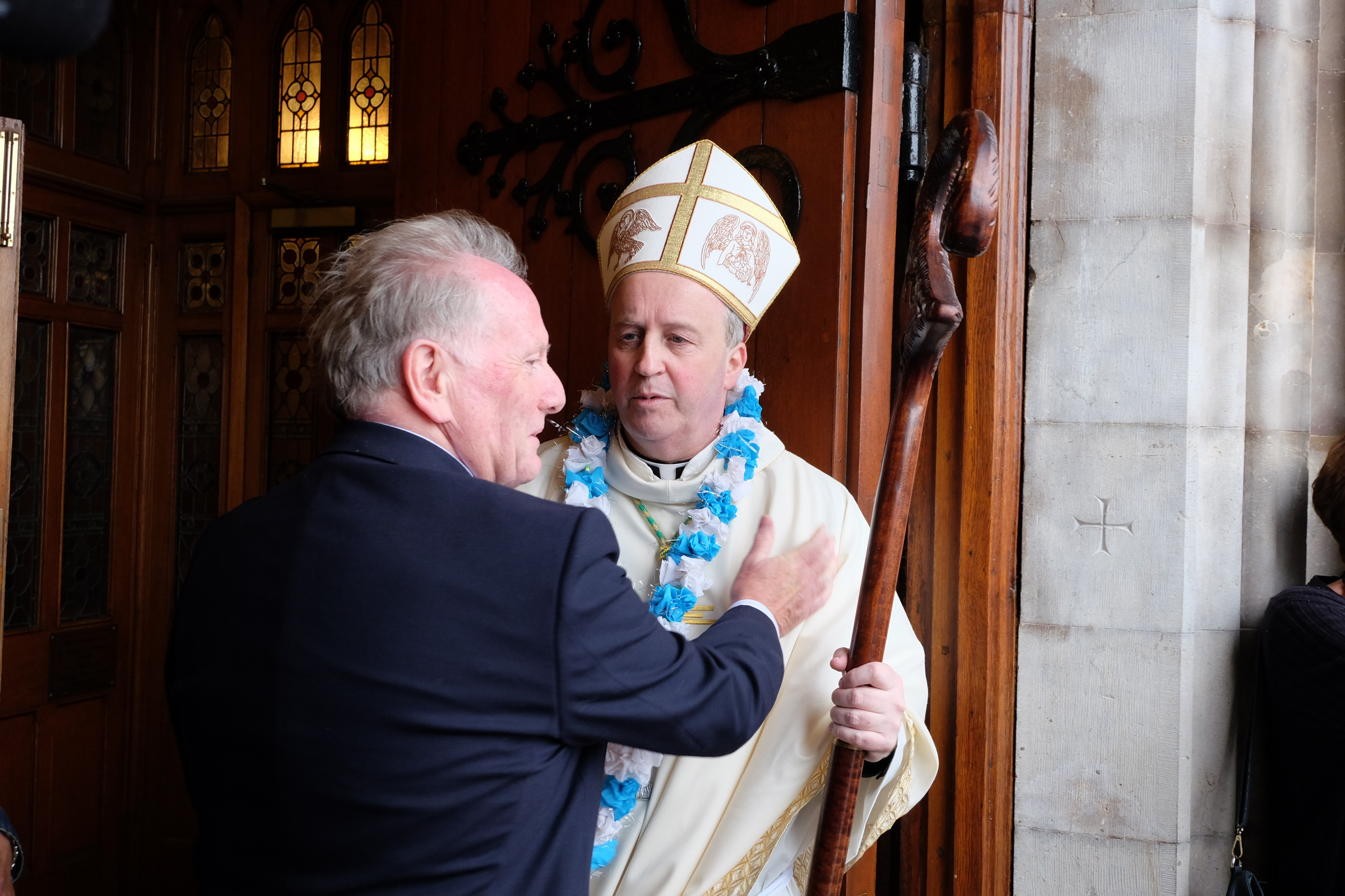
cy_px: 448
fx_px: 1233
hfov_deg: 57.2
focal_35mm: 33
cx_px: 672
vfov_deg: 40.0
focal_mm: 22.2
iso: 1000
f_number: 5
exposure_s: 1/100
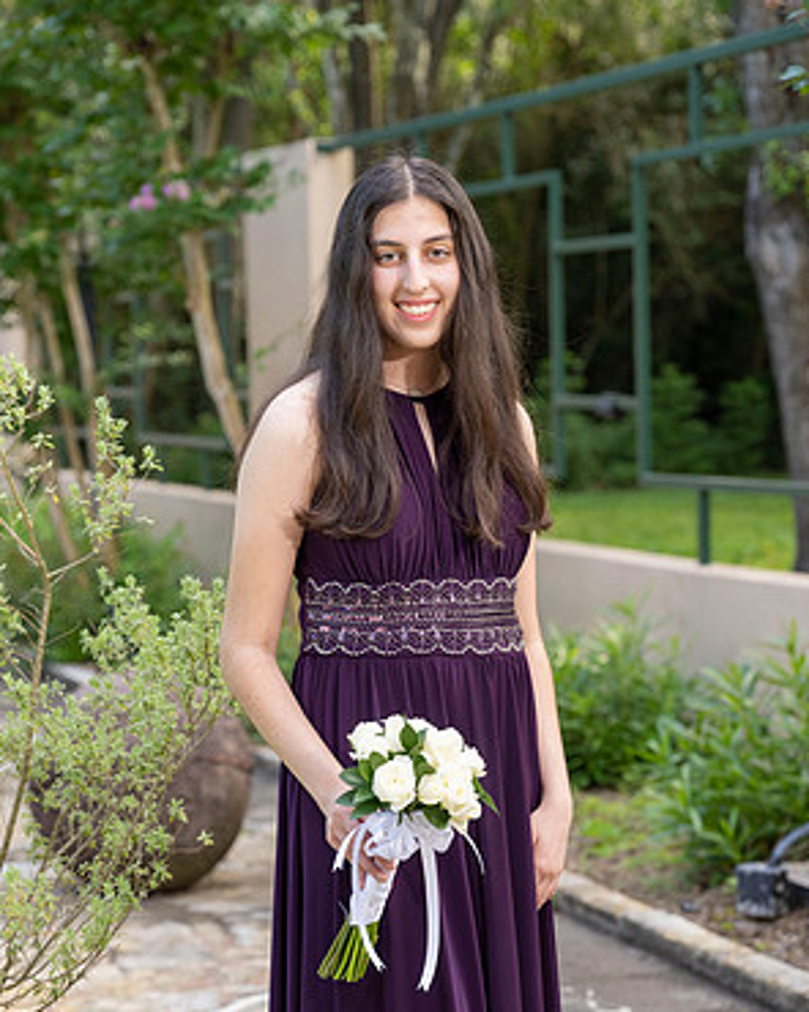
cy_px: 542
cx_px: 407
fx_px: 3143
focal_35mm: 105
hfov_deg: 14.7
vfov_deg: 18.3
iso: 500
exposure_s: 1/200
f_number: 5
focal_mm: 92
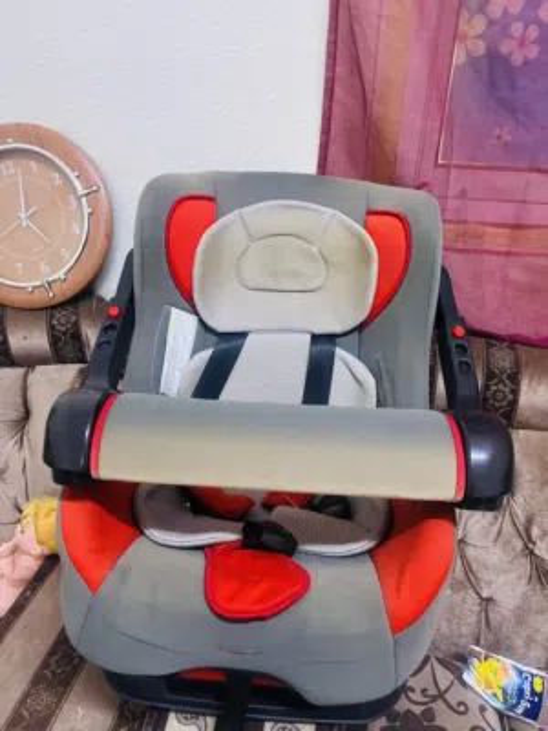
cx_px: 274
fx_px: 549
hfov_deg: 53.1
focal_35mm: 26
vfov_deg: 67.3
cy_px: 366
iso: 400
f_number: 1.6
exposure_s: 1/40
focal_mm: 5.1
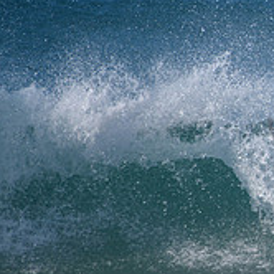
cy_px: 130
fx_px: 13325
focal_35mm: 1488
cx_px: 437
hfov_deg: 1.2
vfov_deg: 1.2
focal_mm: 500
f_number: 5.6
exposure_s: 1/2000
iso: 200
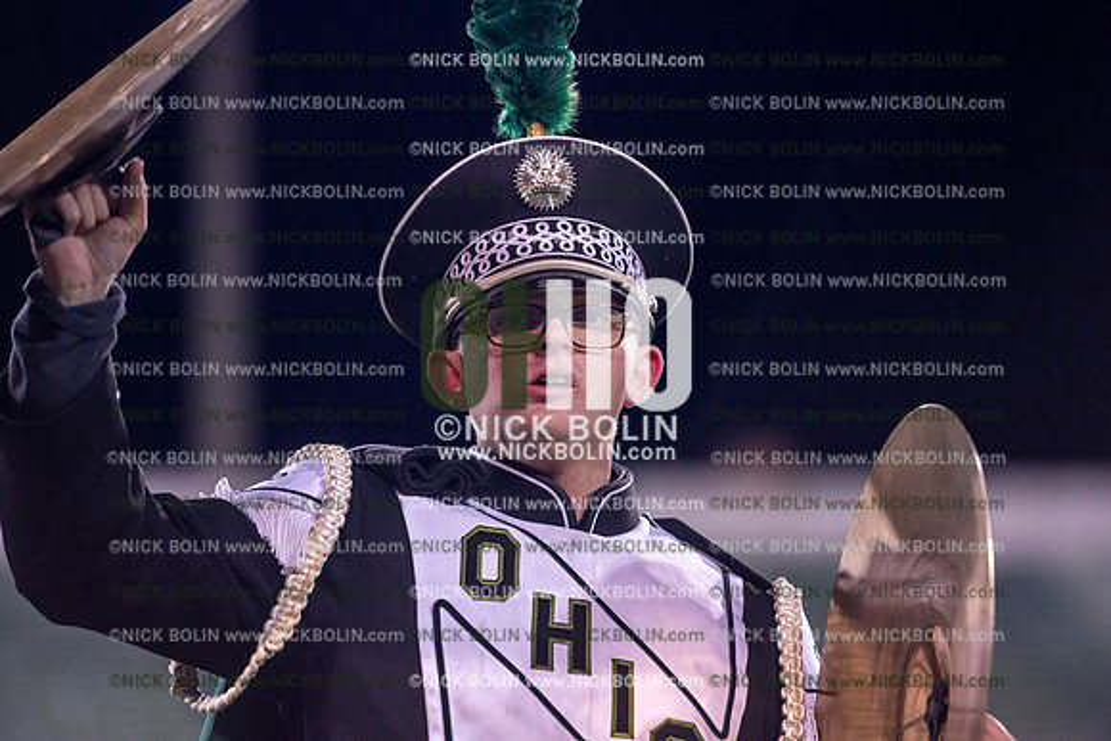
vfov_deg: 6.9
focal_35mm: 200
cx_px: 556
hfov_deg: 10.3
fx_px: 6173
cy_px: 370
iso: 2500
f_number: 2.8
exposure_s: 1/1250
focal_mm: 200
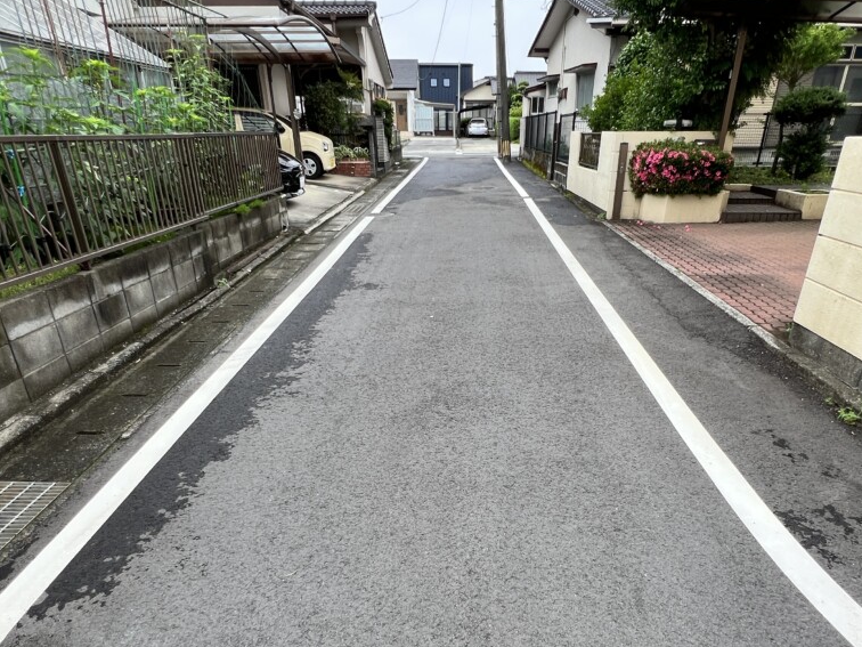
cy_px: 451
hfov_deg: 76.3
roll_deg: +0.9
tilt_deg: -28.0
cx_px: 455
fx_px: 548
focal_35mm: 22
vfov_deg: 59.1
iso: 32
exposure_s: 1/170
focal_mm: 1.57
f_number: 1.8
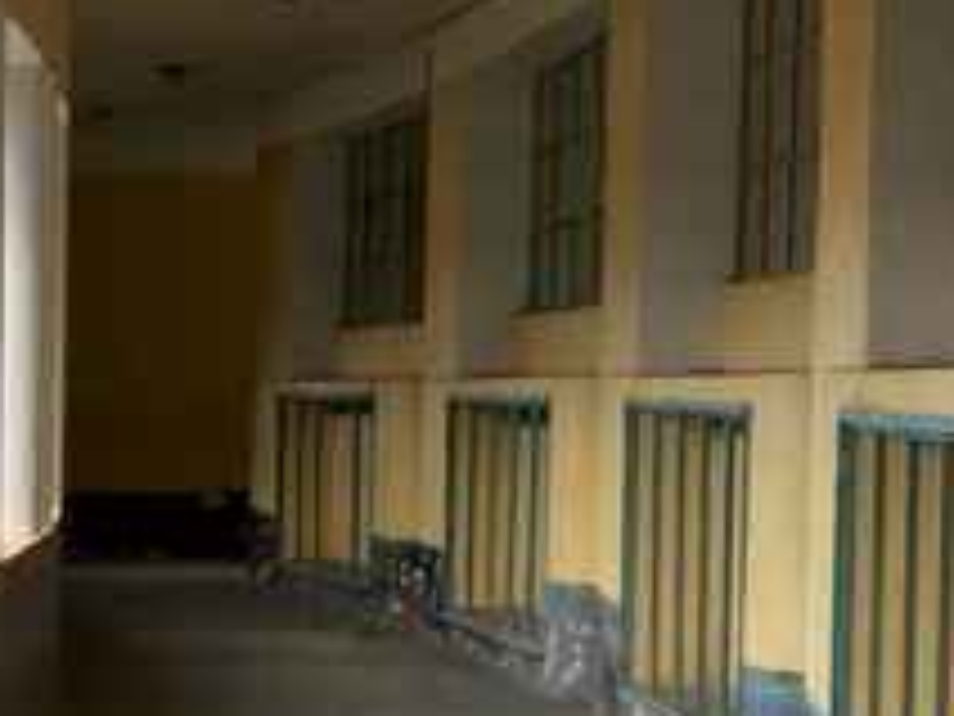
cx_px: -716
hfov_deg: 11.3
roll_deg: -0.6
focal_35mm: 164
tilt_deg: -3.3
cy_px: 711
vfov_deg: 9.0
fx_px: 4520
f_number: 2.2
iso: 32
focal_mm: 4.15
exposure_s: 1/50
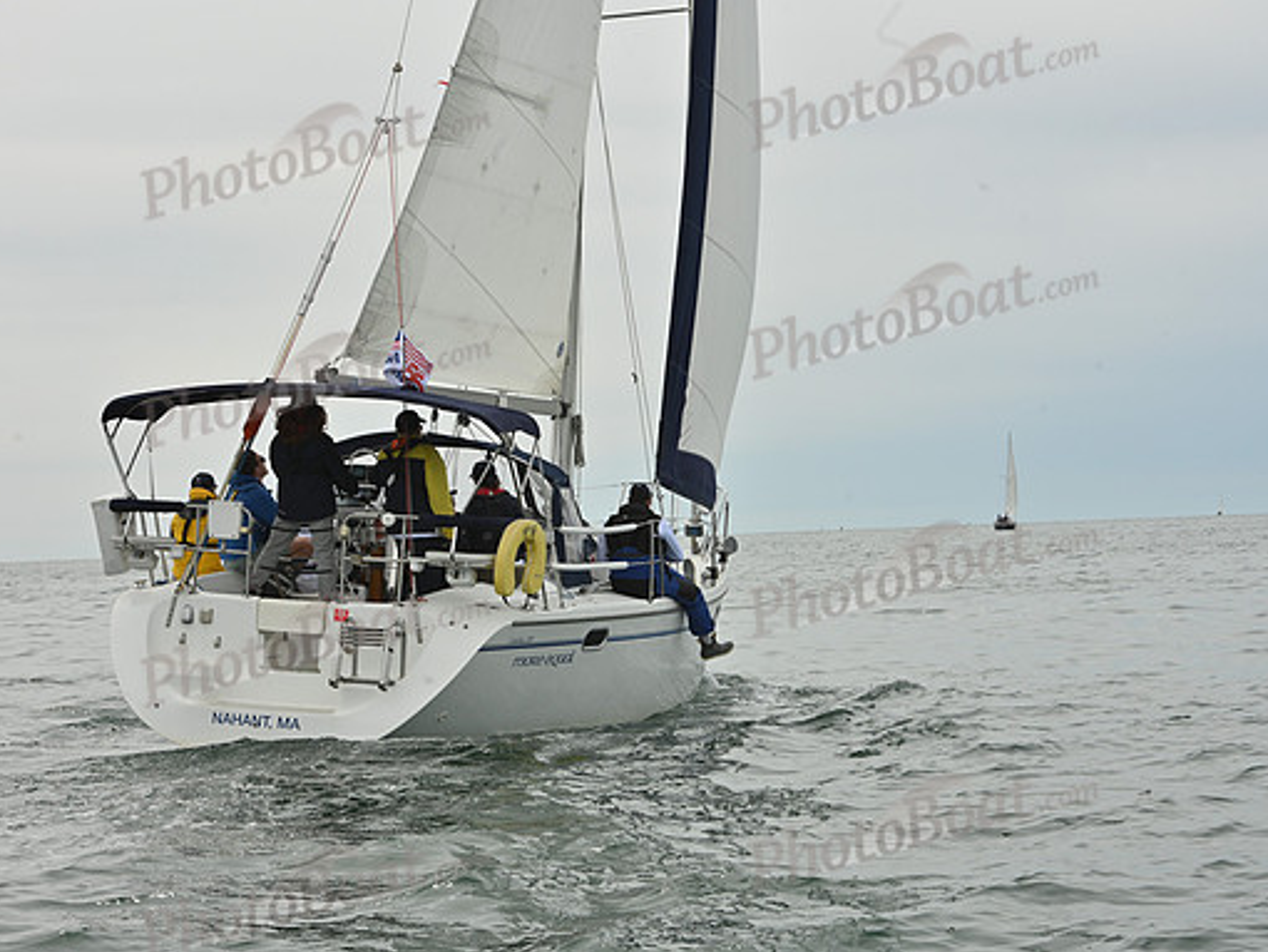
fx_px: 3445
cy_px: 478
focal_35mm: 94
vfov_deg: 15.7
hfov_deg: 20.9
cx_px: 622
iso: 320
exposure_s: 1/800
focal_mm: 86
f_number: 13
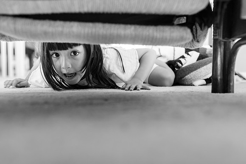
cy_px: 105
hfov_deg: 42.8
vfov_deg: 29.2
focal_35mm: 46
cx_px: 139
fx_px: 313
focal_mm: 35
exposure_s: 1/160
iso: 800
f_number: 2.8
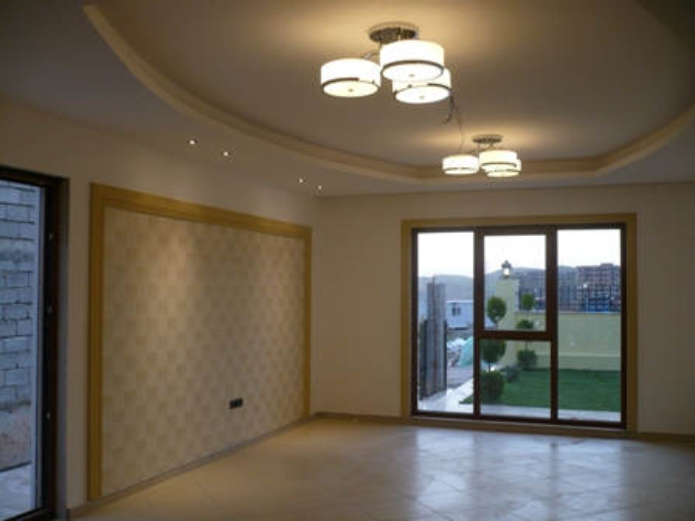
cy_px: 260
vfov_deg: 40.7
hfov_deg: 52.6
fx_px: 703
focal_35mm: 35
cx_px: 348
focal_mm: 5.8
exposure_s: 1/50
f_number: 2.8
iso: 100
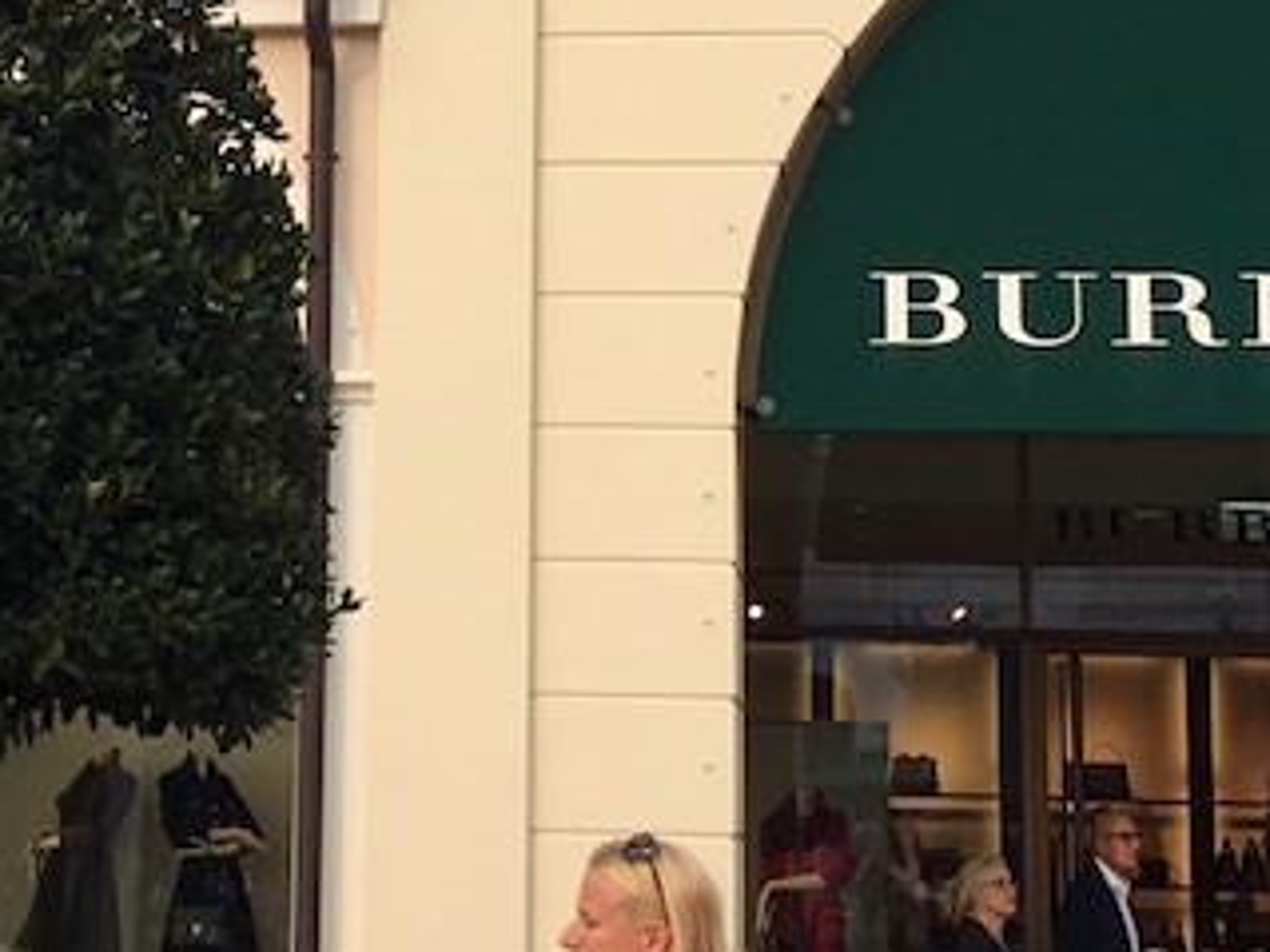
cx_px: 315
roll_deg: -0.6
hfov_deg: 17.9
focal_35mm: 109
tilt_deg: +13.4
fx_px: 3998
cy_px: -100
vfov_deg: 13.3
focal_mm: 4.15
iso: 25
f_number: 2.2
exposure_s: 1/754
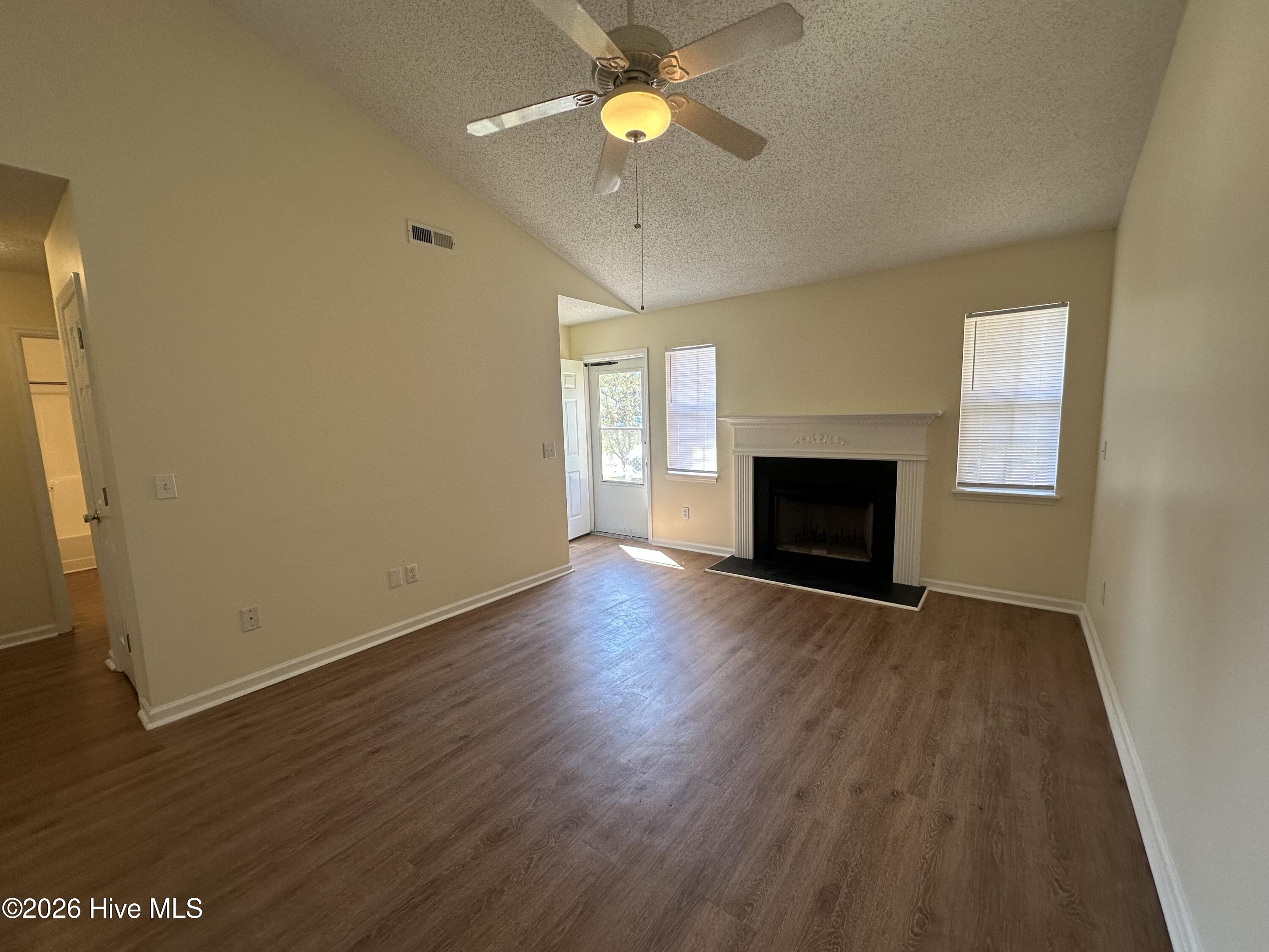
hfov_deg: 102.1
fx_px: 513
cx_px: 634
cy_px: 476
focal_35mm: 14
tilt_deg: -6.6
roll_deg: +1.6
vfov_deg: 85.7
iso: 100
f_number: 2.2
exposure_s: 1/120
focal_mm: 2.22
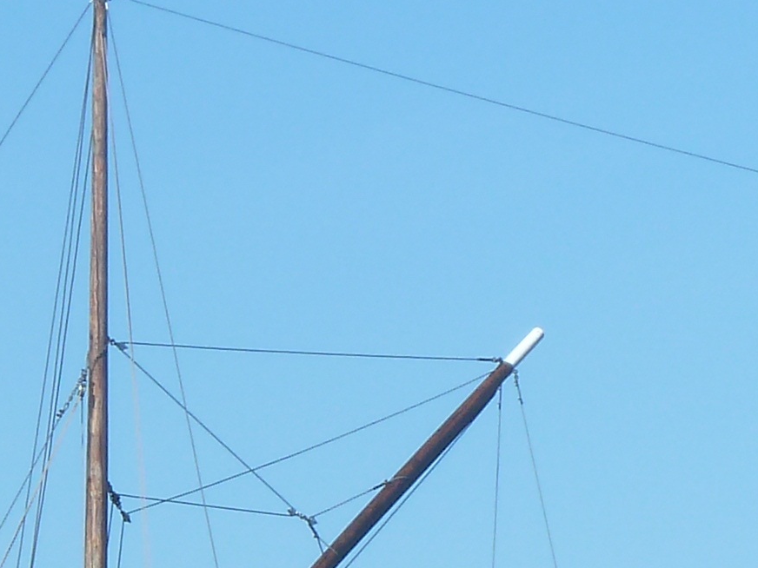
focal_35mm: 546
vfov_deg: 2.7
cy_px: 1120
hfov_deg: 3.6
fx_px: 11956
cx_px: 388
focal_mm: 19.5
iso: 125
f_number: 5
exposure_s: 1/500
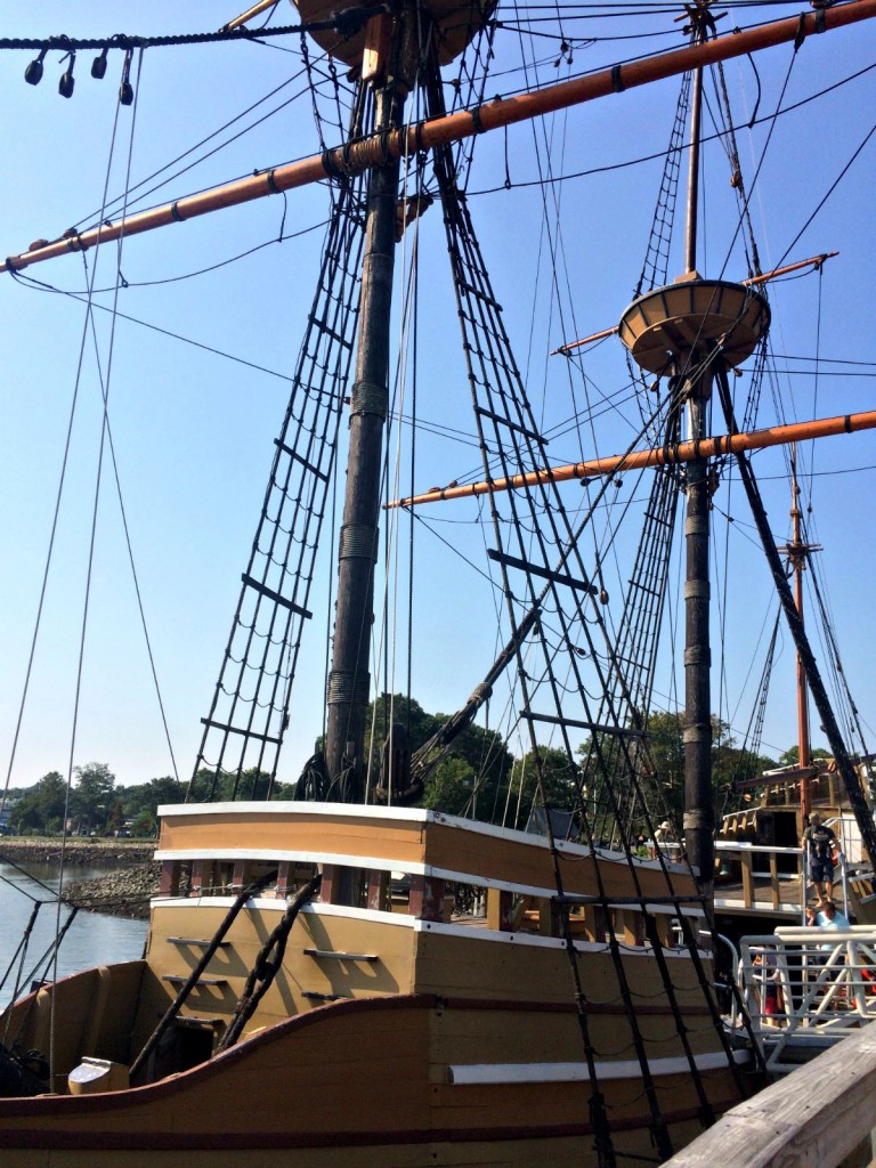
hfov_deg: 48.2
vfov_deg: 61.7
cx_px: 438
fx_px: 979
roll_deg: +0.5
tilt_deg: +13.1
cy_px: 584
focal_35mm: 29
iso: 32
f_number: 2.2
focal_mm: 4.15
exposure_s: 1/2415
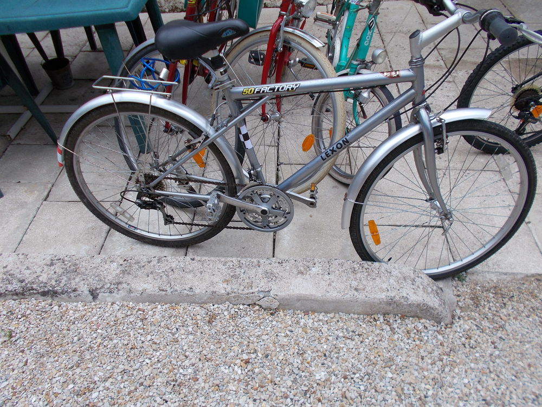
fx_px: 407
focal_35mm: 26
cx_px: 271
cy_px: 204
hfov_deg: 67.3
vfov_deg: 53.1
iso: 80
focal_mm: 4.6
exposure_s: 1/320
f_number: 3.2
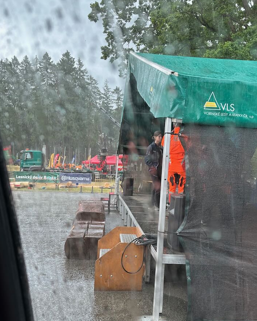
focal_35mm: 34
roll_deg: -1.8
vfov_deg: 52.7
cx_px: 143
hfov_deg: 43.3
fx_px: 323
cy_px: 183
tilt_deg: -1.7
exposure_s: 1/121
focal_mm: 6.86
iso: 80
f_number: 1.78
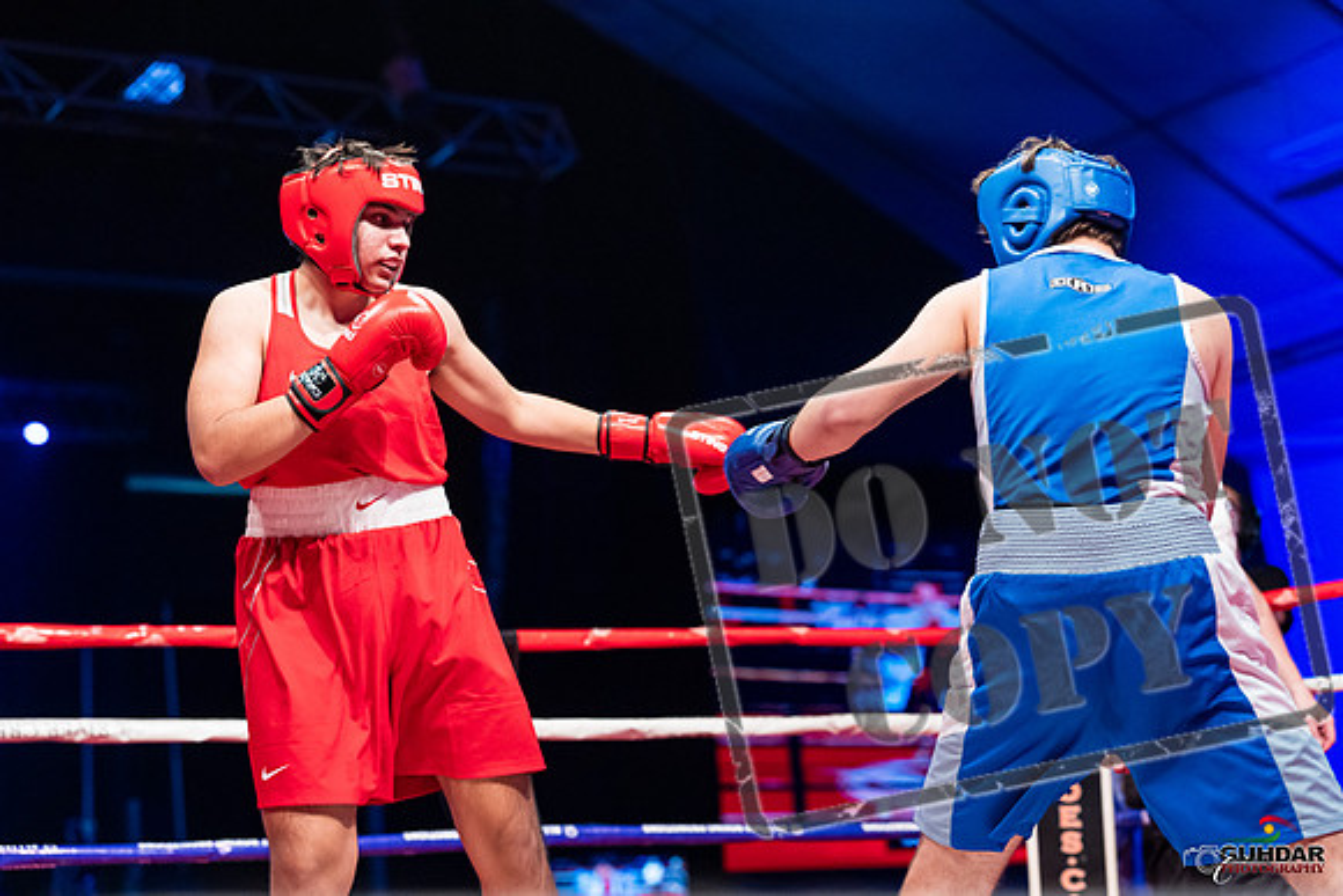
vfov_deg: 20.0
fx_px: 2537
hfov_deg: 29.6
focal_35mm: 68
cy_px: 448
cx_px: 672
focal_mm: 68
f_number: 2.8
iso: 4000
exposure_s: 1/1000
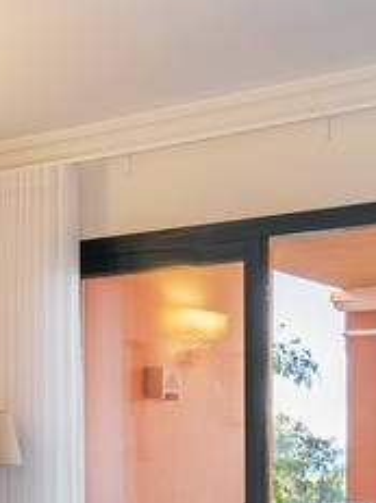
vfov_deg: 25.1
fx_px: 1087
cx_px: -54
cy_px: 468
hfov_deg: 18.7
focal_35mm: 75
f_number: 4
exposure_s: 1/60
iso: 250
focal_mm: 10
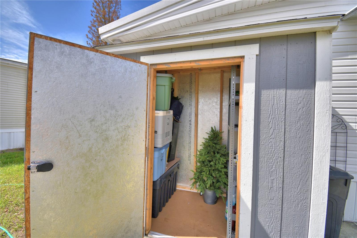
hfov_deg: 100.4
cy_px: 119
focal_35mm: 15
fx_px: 149
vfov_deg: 77.3
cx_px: 178
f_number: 4.5
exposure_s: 1/800
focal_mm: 10
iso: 100
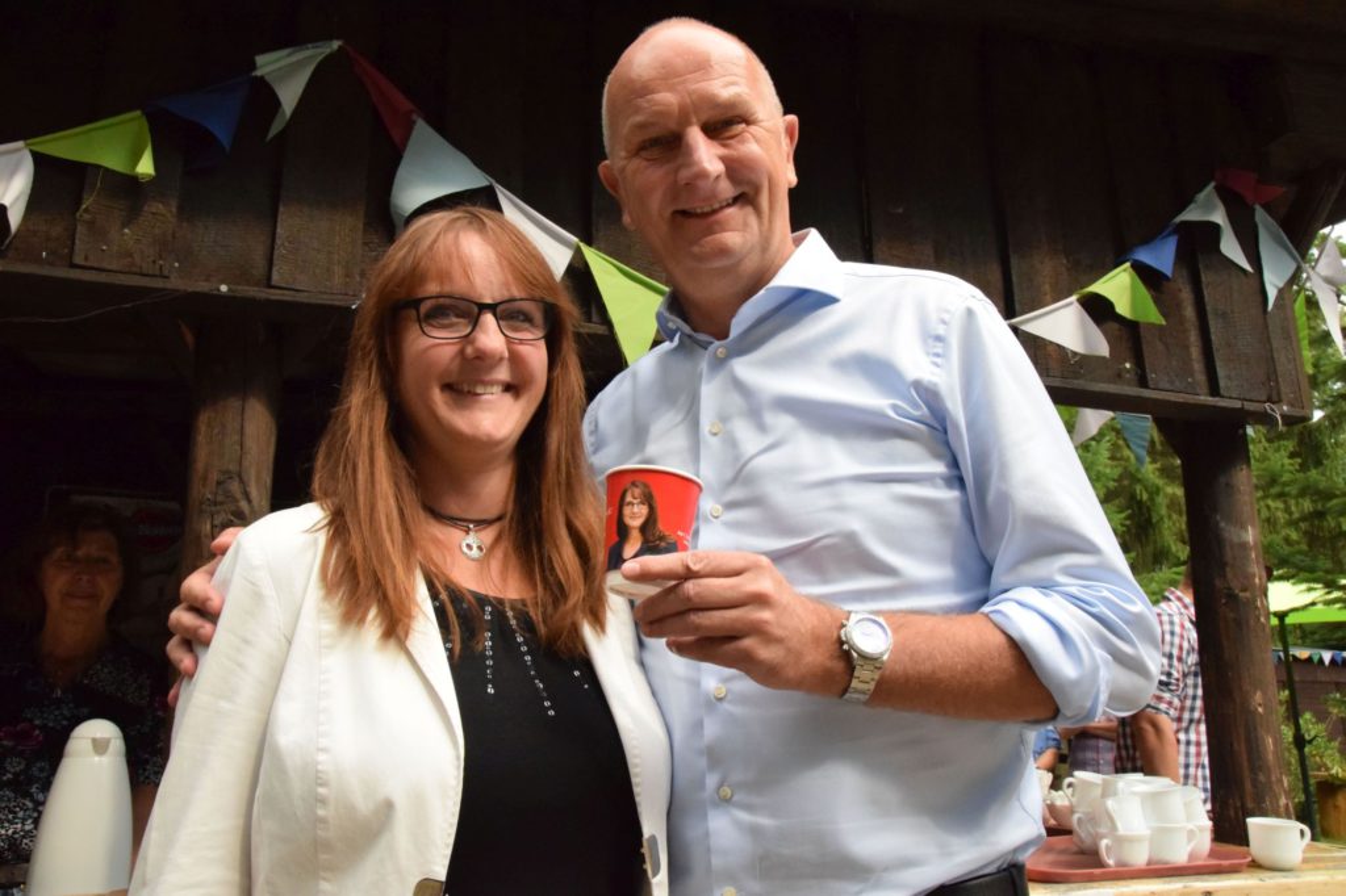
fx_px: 1009
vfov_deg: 47.9
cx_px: 673
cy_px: 448
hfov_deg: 67.4
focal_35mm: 27
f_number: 13
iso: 4000
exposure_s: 1/640
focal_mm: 18
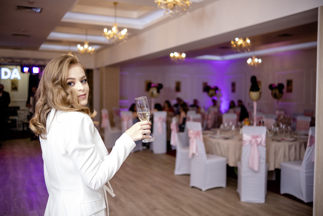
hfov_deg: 54.4
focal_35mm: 35
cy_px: 108
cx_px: 162
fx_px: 314
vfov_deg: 37.9
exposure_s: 1/250
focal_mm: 23
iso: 100
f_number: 1.4
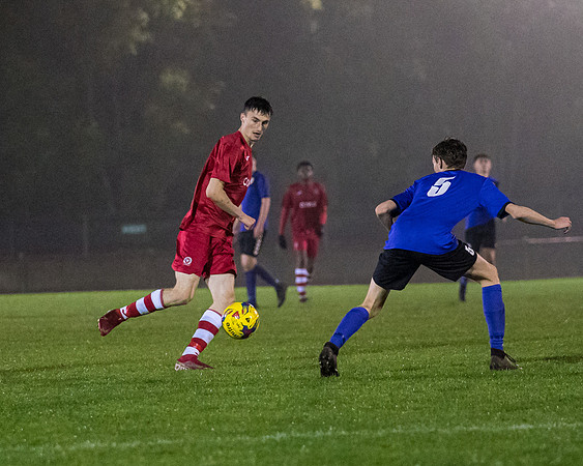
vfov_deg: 5.5
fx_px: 4865
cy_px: 233
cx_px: 196
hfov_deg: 6.9
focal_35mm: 282
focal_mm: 124
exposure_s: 1/1250
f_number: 2.8
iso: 6400
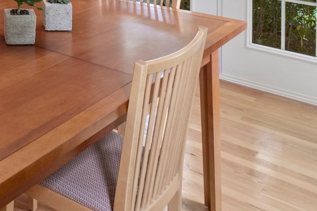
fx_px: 484
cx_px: -15
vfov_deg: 20.1
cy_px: -130
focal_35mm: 55
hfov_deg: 32.7
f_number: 8
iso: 100
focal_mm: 10
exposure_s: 1/2.5
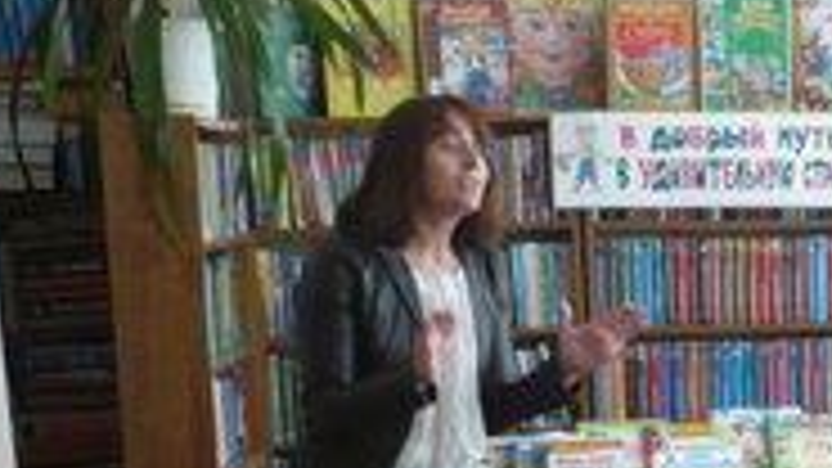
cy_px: 702
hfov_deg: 20.2
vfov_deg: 11.7
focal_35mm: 99
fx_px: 2184
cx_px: 1007
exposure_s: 1/30
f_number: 2.8
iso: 125
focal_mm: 5.8
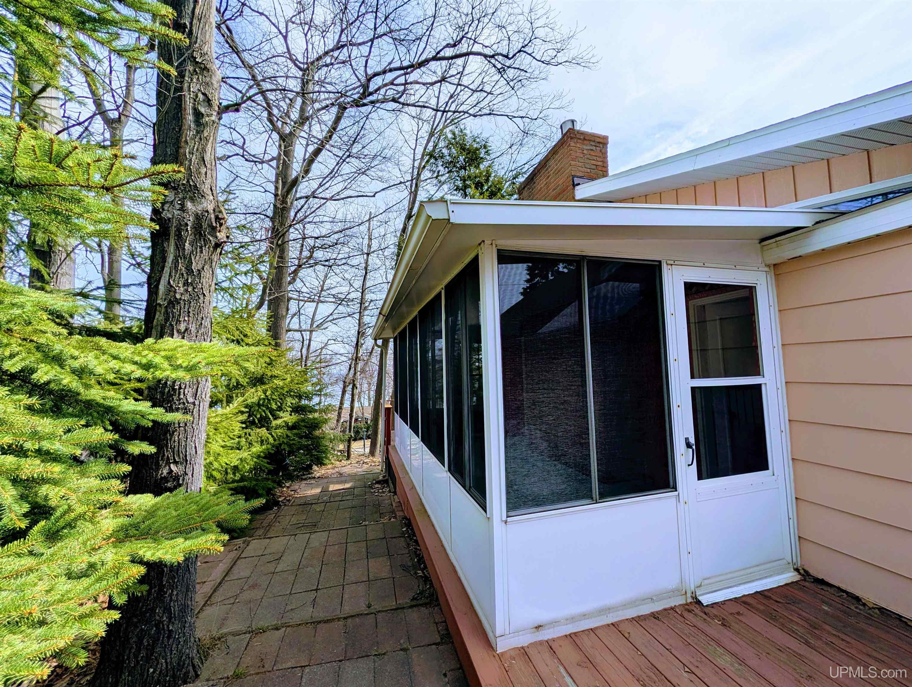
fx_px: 317
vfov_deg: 94.6
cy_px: 344
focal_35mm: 12
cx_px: 456
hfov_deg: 110.5
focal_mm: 2.02
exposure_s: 1/6494
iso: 55
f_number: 1.7
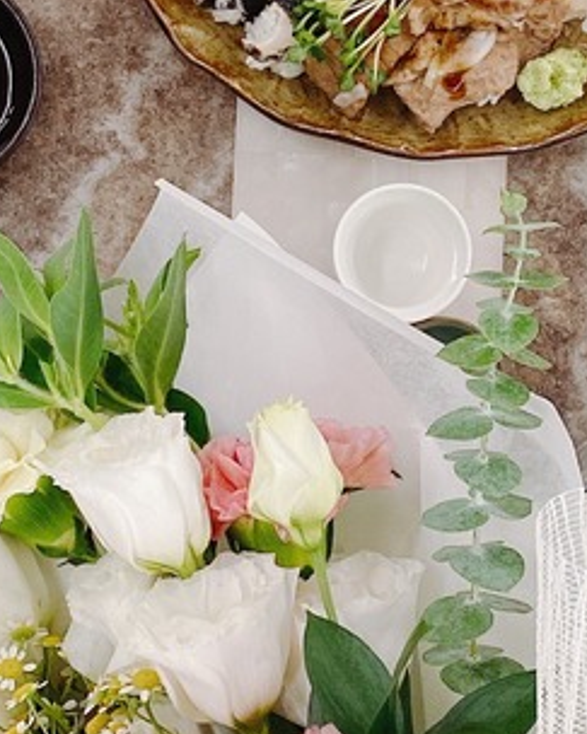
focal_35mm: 89
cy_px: 233
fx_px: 1934
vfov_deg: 21.4
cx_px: 389
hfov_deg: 17.2
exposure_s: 1/60
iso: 250
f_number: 1.8
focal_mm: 4.25
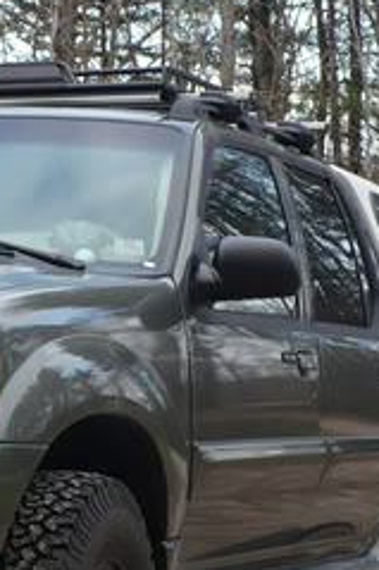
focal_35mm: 129
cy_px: 303
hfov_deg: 10.5
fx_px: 2040
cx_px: -62
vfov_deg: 15.9
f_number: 2.8
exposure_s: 1/125
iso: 100
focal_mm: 6.1
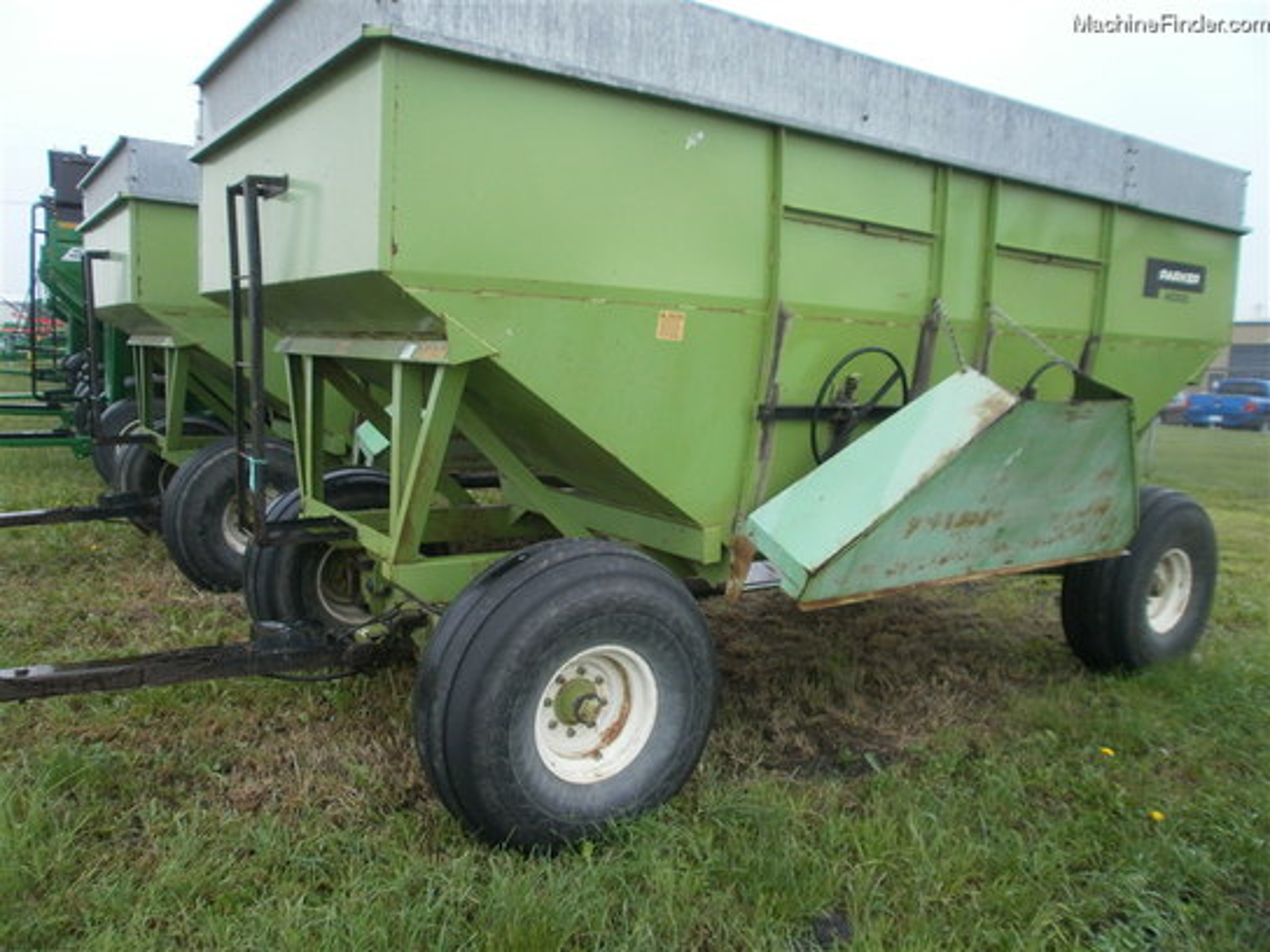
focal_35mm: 26
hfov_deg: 67.3
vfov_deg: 53.1
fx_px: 954
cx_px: 635
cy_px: 476
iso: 100
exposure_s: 1/200
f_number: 2.6
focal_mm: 4.65
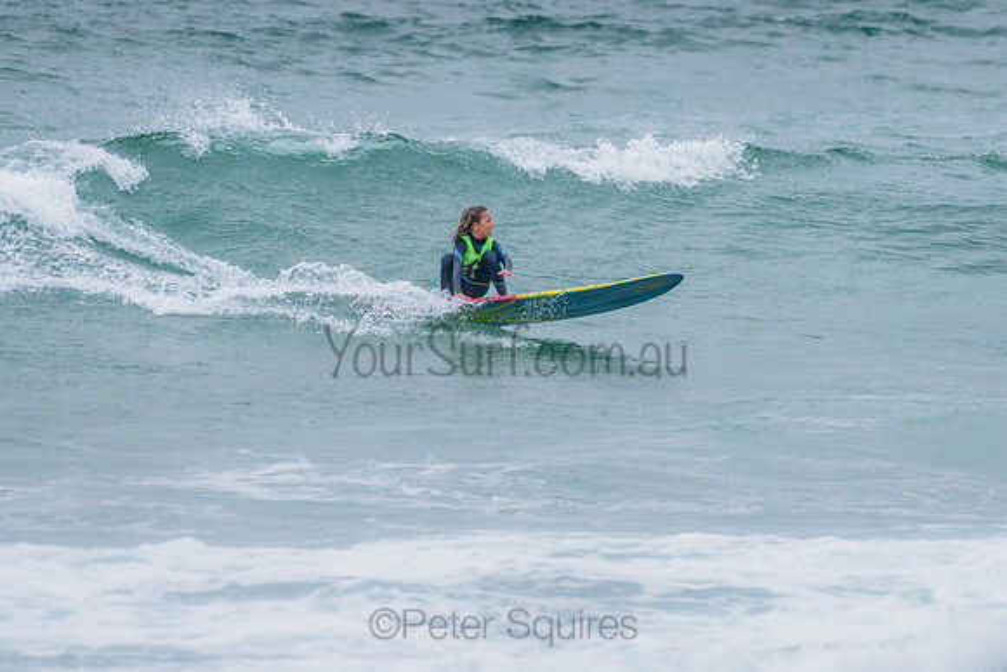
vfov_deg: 2.2
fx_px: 17151
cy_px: 260
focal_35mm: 613
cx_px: 546
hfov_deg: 3.4
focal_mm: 500
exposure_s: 1/2000
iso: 500
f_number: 5.6
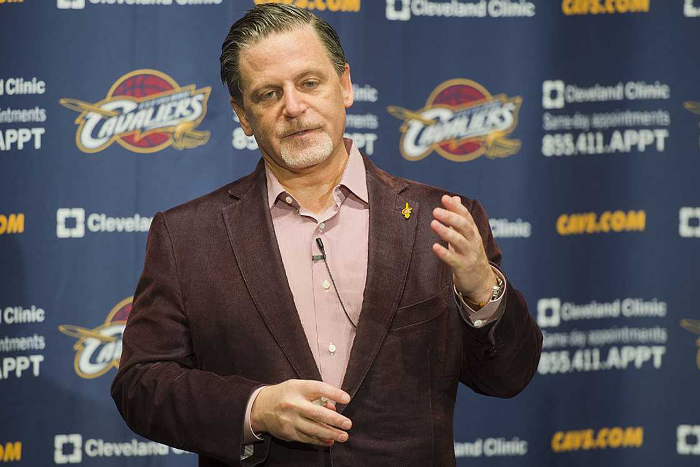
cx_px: 350
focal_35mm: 200
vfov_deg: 6.9
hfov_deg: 10.3
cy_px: 234
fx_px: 3889
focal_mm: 200
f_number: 2.8
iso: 800
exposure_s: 1/400
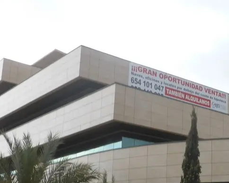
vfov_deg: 24.2
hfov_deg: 28.5
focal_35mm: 62
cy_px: 147
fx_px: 420
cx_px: 231
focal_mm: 4.3
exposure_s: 1/125
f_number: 3.3
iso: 100
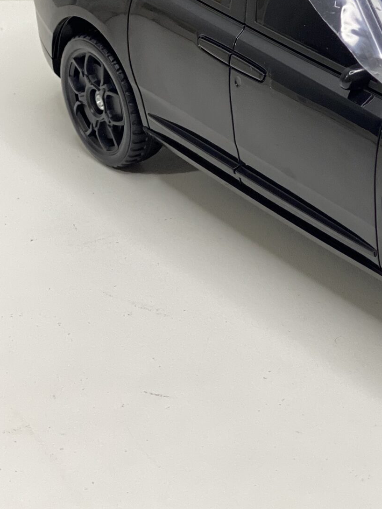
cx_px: 423
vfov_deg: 15.8
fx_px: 1795
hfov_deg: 11.9
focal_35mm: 122
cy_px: 1
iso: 125
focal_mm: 6
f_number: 2
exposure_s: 1/100
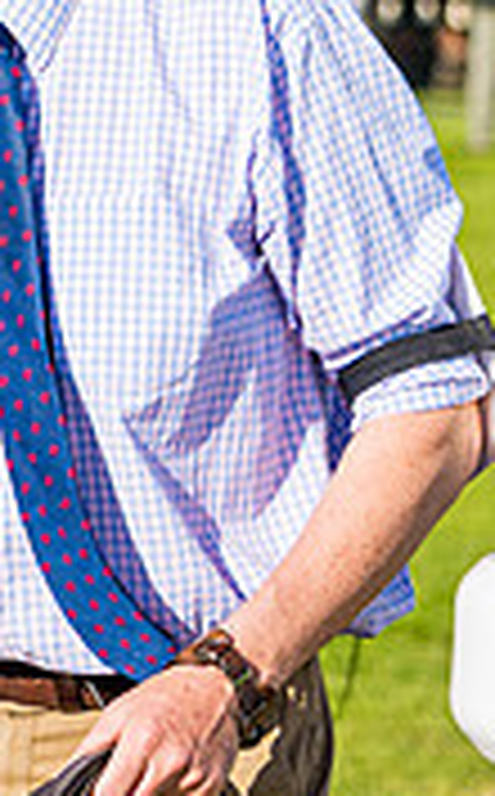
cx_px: -270
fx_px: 6805
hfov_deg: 4.1
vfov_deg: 6.7
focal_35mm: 314
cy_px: 27
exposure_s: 1/2000
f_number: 4
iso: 200
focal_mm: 72
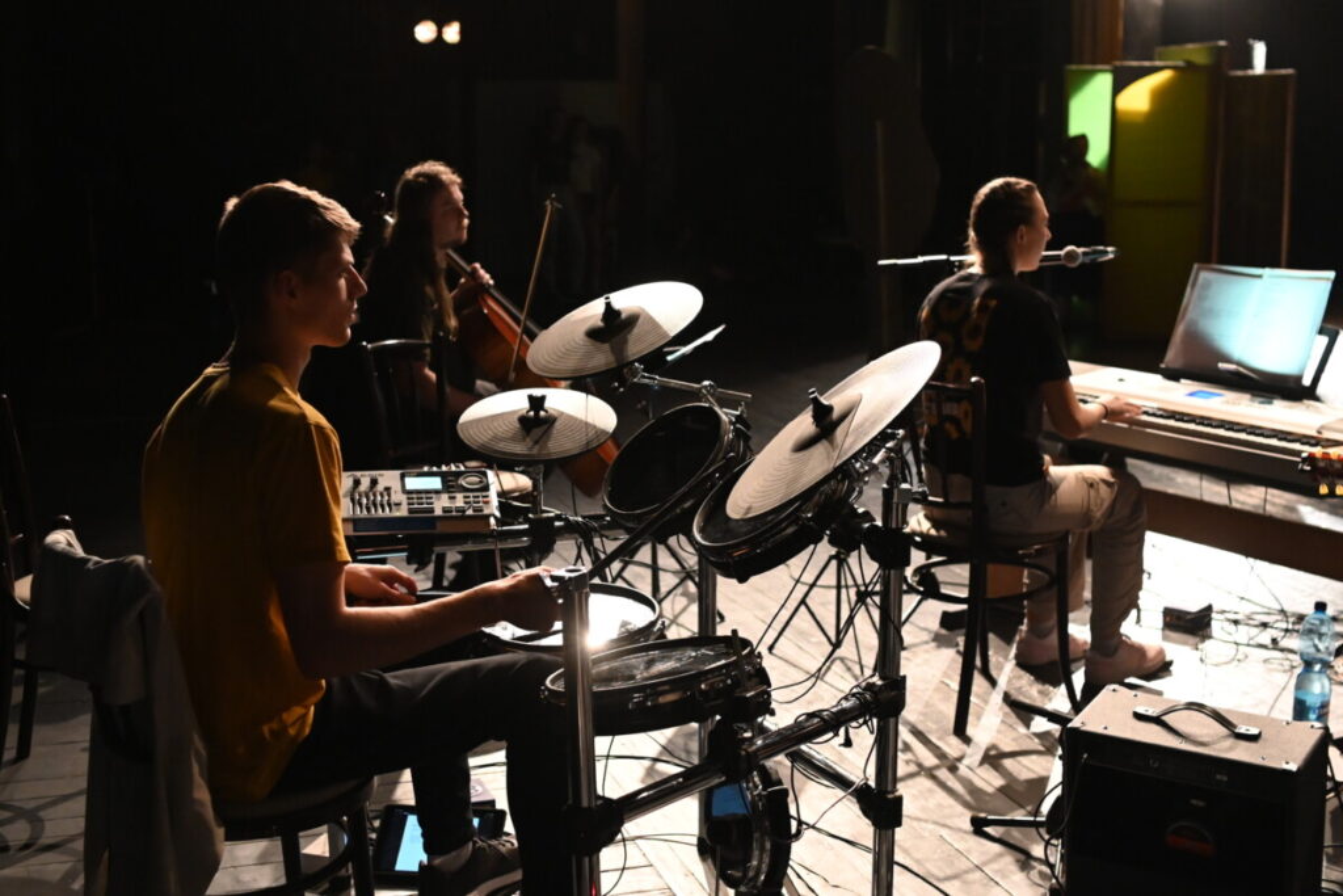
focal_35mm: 45
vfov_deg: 29.9
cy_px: 448
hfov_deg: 43.6
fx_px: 1679
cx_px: 672
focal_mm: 30
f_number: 3.5
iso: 4000
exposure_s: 1/125
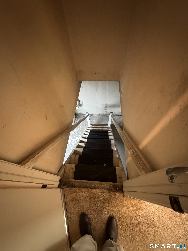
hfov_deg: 85.7
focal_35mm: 14
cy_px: 126
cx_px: 94
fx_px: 101
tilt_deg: -57.6
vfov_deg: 102.1
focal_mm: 2.22
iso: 1250
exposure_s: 1/40
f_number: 2.2
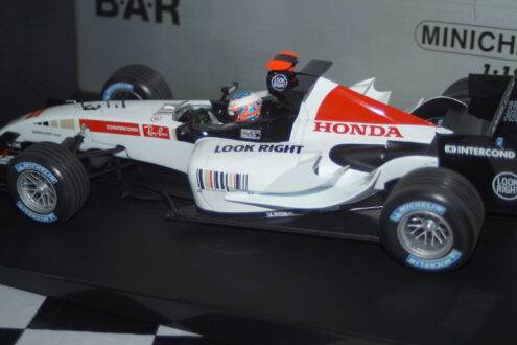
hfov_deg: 31.6
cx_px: 272
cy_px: 175
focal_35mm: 64
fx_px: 913
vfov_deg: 21.4
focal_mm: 35
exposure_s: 1/60
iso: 100
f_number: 4
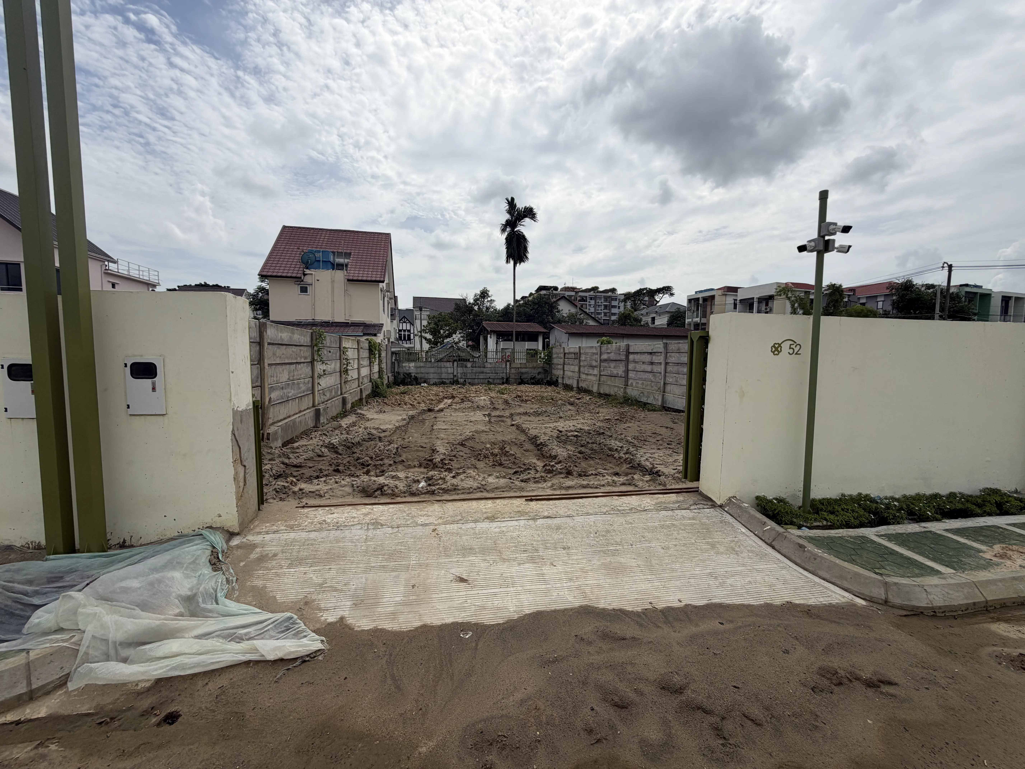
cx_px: 512
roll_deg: -0.7
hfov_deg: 102.1
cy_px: 384
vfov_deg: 85.7
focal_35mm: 14
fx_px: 415
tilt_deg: -2.3
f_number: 2.2
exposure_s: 1/2092
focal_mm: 2.22
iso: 20
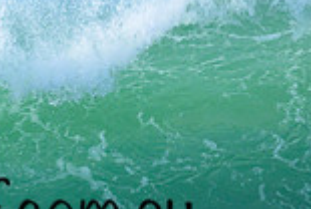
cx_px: -20
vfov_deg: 0.5
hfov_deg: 0.7
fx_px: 25854
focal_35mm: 2987
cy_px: 192
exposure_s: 1/2000
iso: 800
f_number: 8
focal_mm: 800
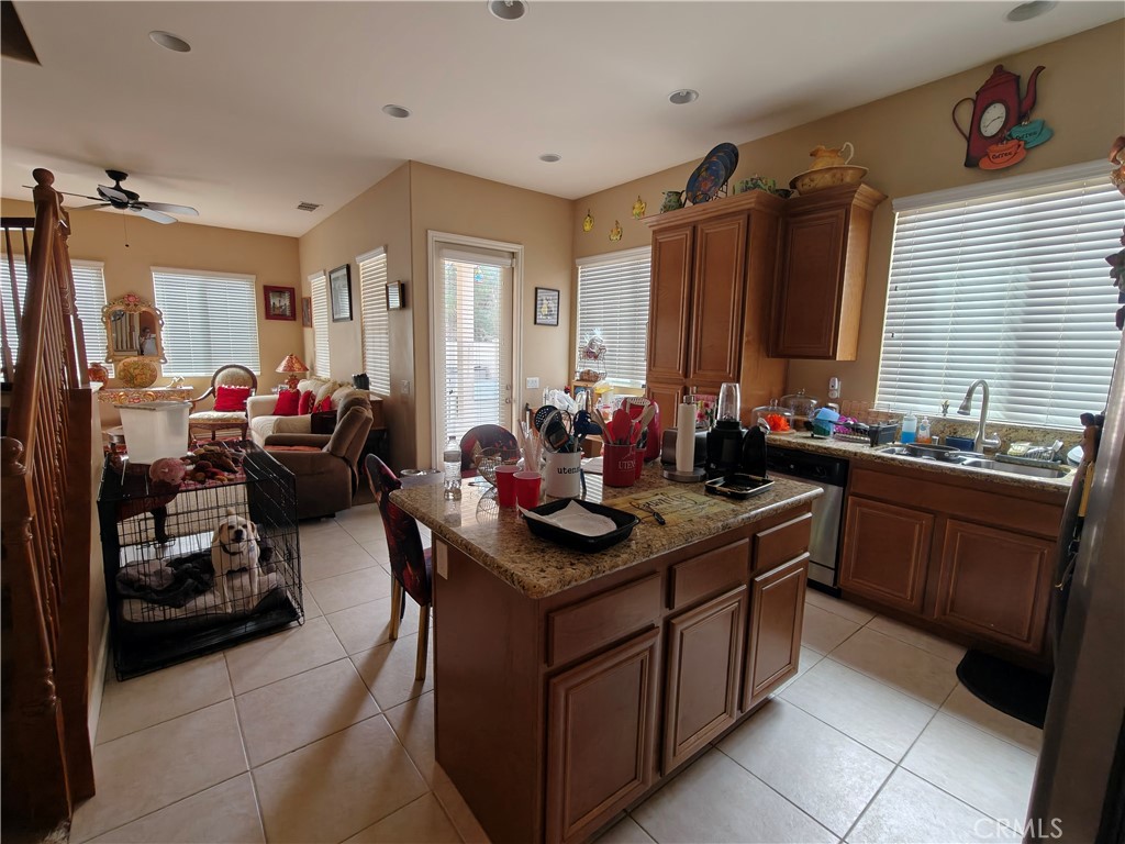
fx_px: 487
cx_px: 562
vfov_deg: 81.7
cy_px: 422
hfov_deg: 98.2
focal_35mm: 15
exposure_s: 1/120
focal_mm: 2.3
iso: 500
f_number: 2
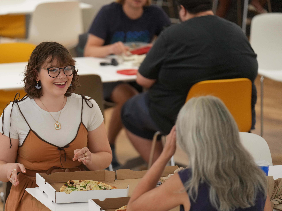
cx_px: 112
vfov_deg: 8.6
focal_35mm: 173
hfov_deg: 11.4
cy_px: 110
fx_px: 1409
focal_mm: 147
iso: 1600
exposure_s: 1/200
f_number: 2.8
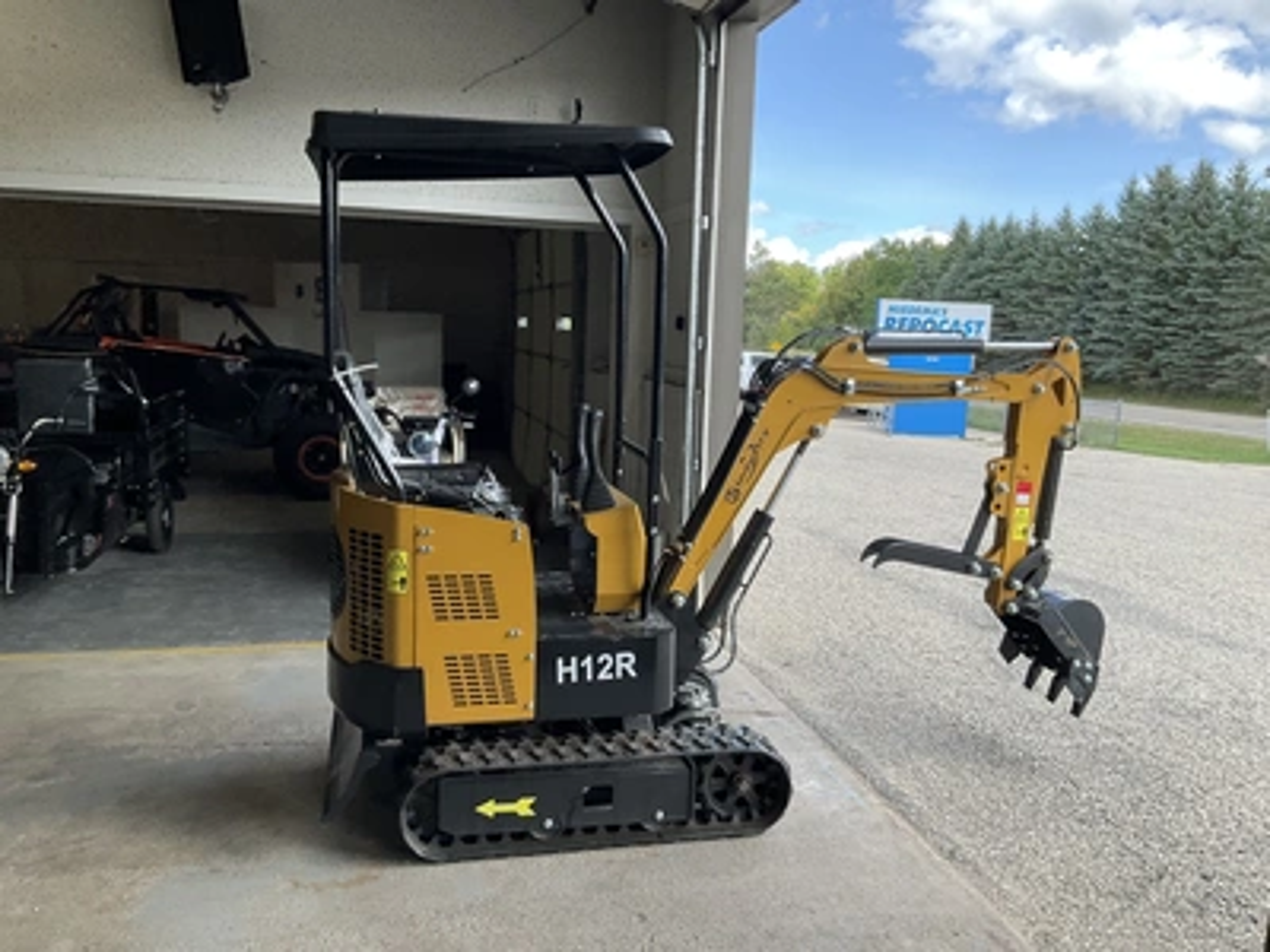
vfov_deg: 48.2
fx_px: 1064
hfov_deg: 61.7
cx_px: 635
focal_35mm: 29
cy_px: 476
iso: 25
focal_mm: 3
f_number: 1.8
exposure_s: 1/248
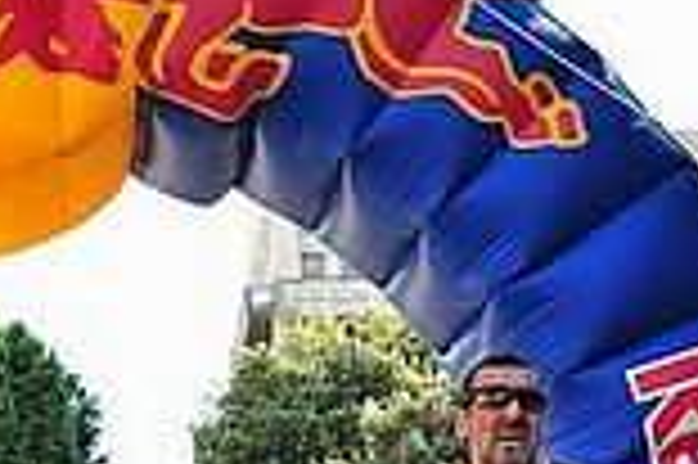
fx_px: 1801
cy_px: 624
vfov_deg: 14.0
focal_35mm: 93
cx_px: 104
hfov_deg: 21.6
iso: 400
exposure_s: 1/400
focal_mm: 24
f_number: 5
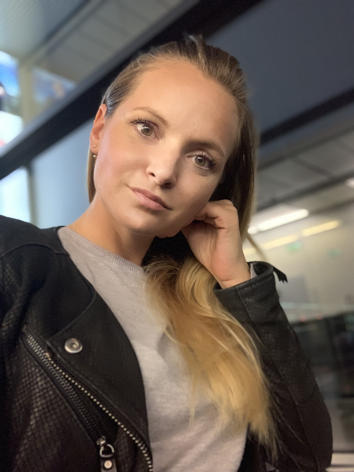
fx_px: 436
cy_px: 236
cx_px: 177
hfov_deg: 44.2
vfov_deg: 56.8
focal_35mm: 32
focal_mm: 2.87
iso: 320
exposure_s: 1/32
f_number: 2.2
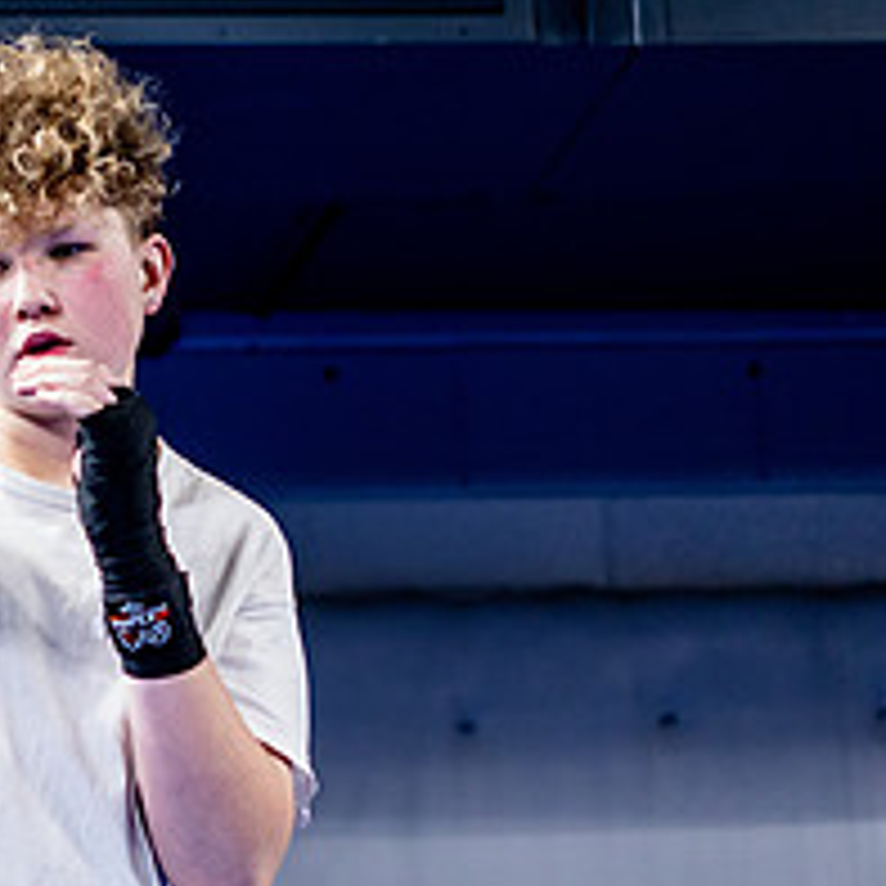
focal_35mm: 146
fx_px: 4228
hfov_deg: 11.8
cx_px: -40
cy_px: 260
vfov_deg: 11.9
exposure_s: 1/500
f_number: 1.8
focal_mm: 50
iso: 2500
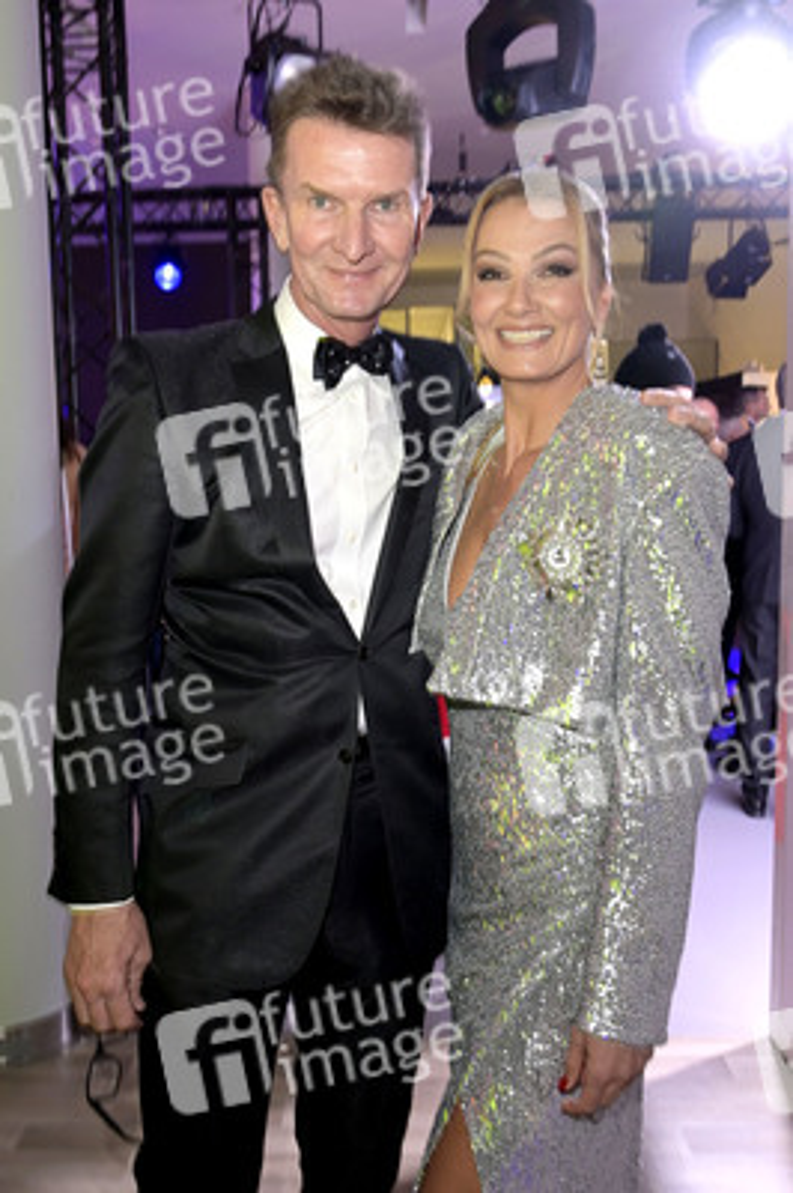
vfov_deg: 58.8
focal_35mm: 32
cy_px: 596
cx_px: 396
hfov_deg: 41.0
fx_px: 1059
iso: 2000
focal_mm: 32
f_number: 6.3
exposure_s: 1/30
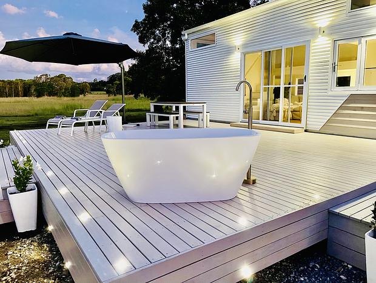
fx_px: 283
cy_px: 142
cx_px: 188
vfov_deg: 53.2
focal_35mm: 26
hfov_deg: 67.2
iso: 640
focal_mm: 5.1
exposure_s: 1/30
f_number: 1.6
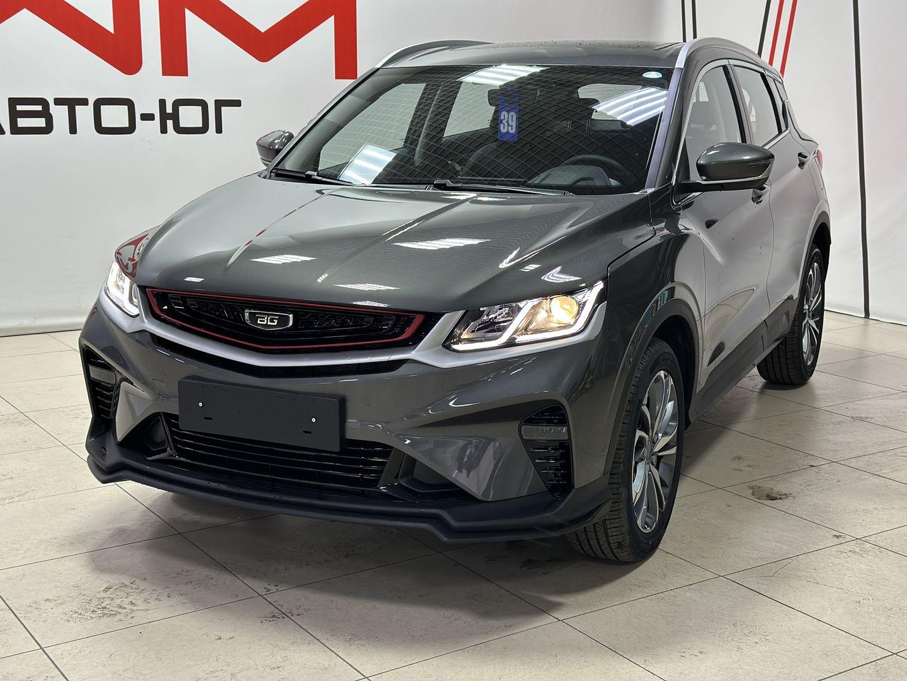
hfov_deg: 39.7
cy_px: 340
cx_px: 454
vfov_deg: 30.3
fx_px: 1258
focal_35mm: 48
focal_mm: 6.86
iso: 160
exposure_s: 1/100
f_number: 1.78
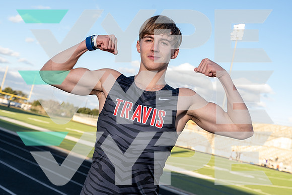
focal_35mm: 48
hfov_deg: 41.1
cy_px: 98
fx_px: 389
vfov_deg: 28.1
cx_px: 146
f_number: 5.6
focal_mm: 48
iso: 250
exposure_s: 1/250
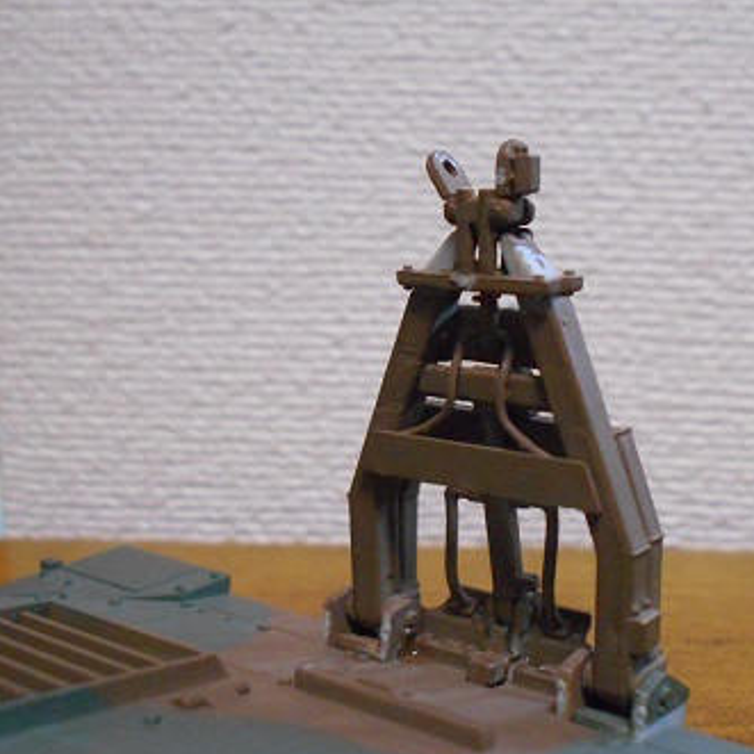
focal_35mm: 44
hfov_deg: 37.8
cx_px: 515
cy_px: 410
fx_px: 1084
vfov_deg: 38.3
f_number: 3.4
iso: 800
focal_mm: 5.1
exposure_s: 1/60
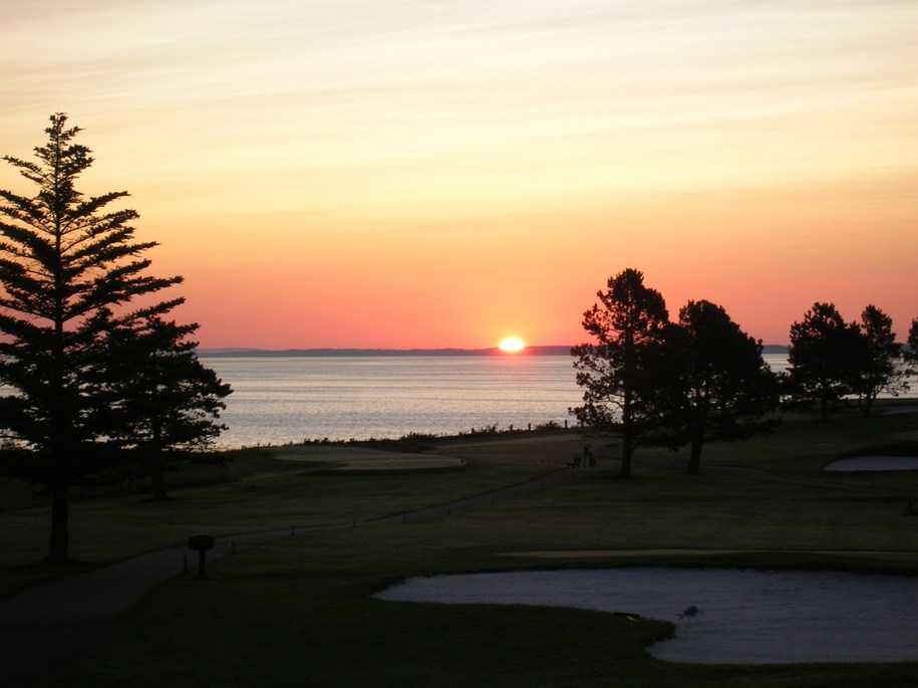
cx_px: 459
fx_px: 2783
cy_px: 344
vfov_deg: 14.1
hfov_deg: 18.7
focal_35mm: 105
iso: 50
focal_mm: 17.4
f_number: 4.9
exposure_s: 1/66
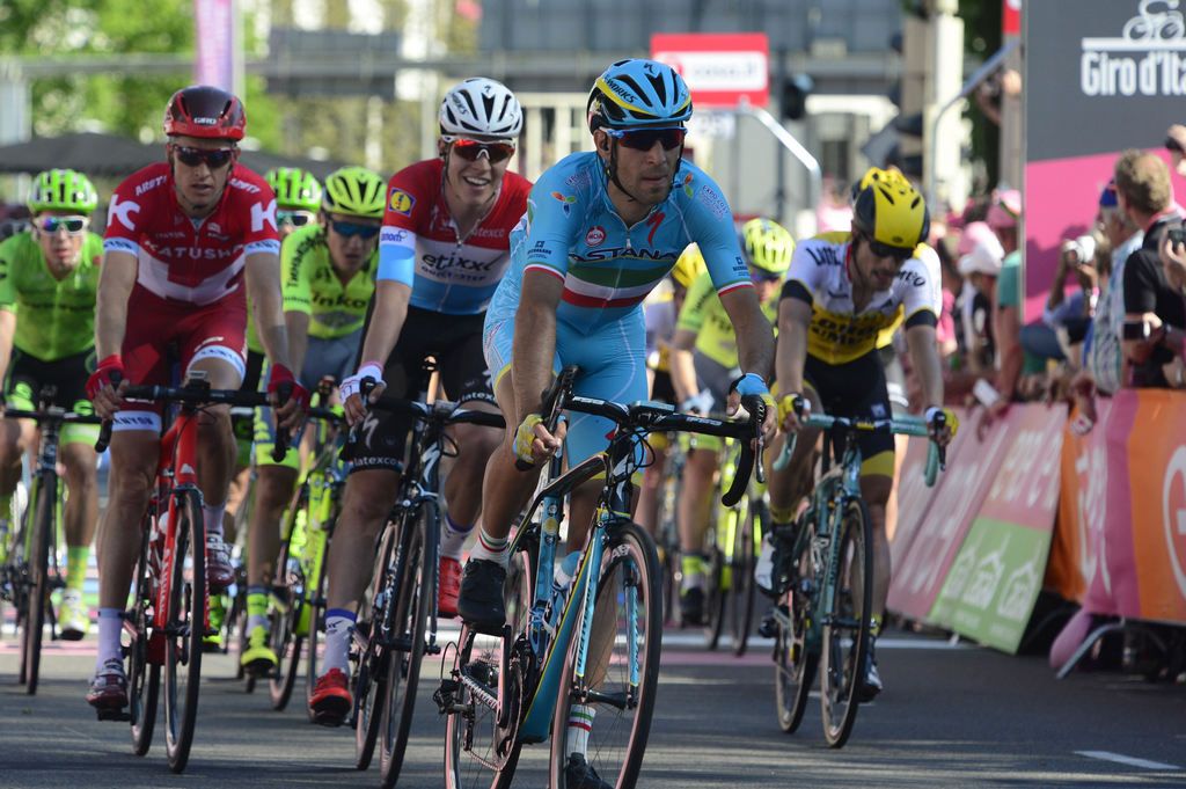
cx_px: 593
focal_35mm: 250
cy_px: 394
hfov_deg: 8.2
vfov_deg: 5.5
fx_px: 8229
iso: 1000
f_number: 9
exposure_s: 1/1000
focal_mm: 250
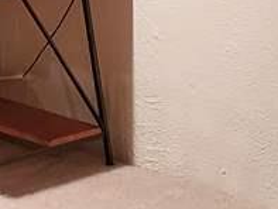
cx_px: 11
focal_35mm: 169
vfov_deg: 8.6
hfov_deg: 11.6
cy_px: -95
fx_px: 1358
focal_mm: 4.3
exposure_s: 1/39
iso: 640
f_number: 1.5
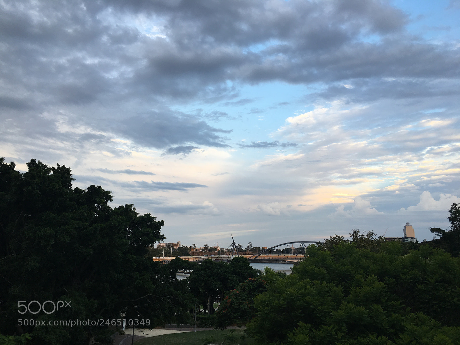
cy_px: 172
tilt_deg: +11.9
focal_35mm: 29
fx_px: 385
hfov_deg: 61.7
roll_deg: -1.2
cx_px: 230
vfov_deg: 48.2
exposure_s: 1/111
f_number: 2.2
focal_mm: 4.15
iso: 25
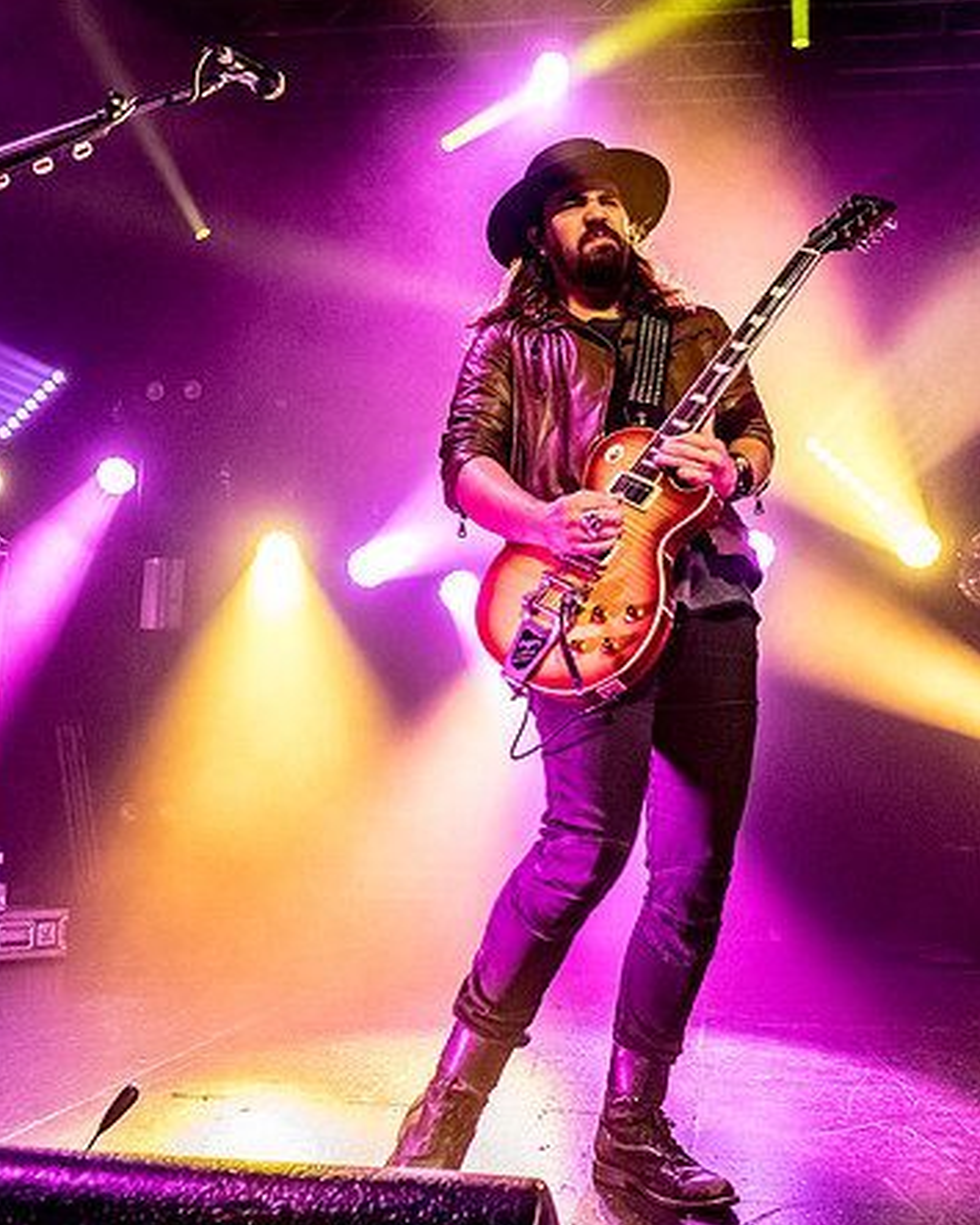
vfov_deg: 42.8
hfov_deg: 34.9
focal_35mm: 43
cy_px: 511
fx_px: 1560
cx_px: 465
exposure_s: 1/160
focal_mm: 14
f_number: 4
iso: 1000
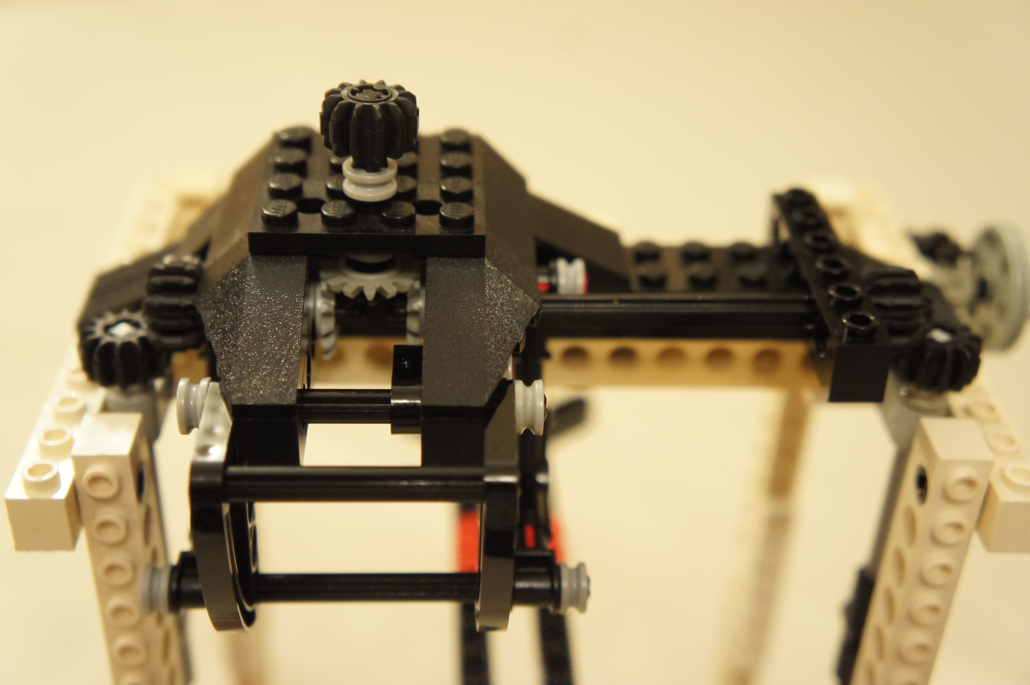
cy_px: 342
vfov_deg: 28.9
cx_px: 515
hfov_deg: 42.3
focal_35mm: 46
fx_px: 1330
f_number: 4.5
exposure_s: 1/80
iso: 6400
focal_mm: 31
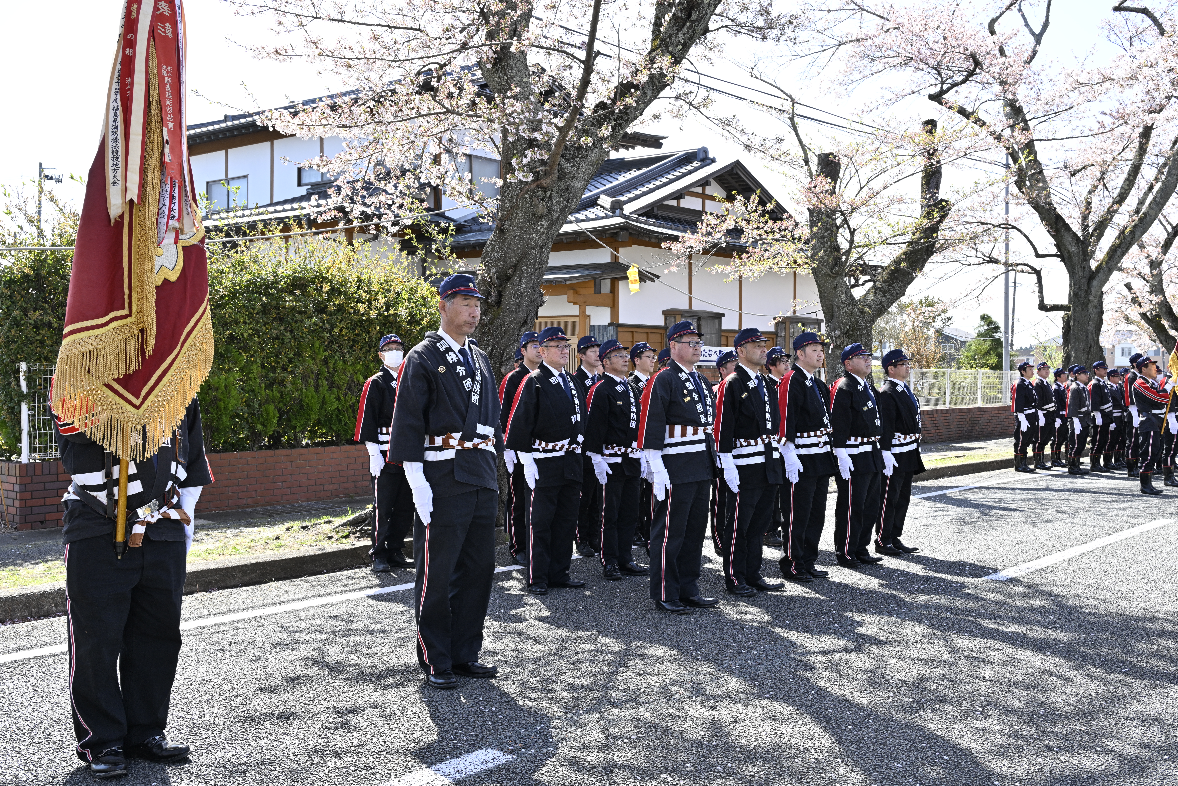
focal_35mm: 34
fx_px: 1129
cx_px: 589
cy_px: 393
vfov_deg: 38.4
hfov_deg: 55.1
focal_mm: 34.5
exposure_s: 1/200
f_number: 8
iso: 320
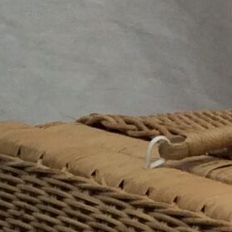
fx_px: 2017
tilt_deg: -18.9
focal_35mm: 266
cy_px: 477
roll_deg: +0.0
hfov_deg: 6.4
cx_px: 436
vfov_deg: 6.4
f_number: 2.4
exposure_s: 1/233
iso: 32
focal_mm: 3.3
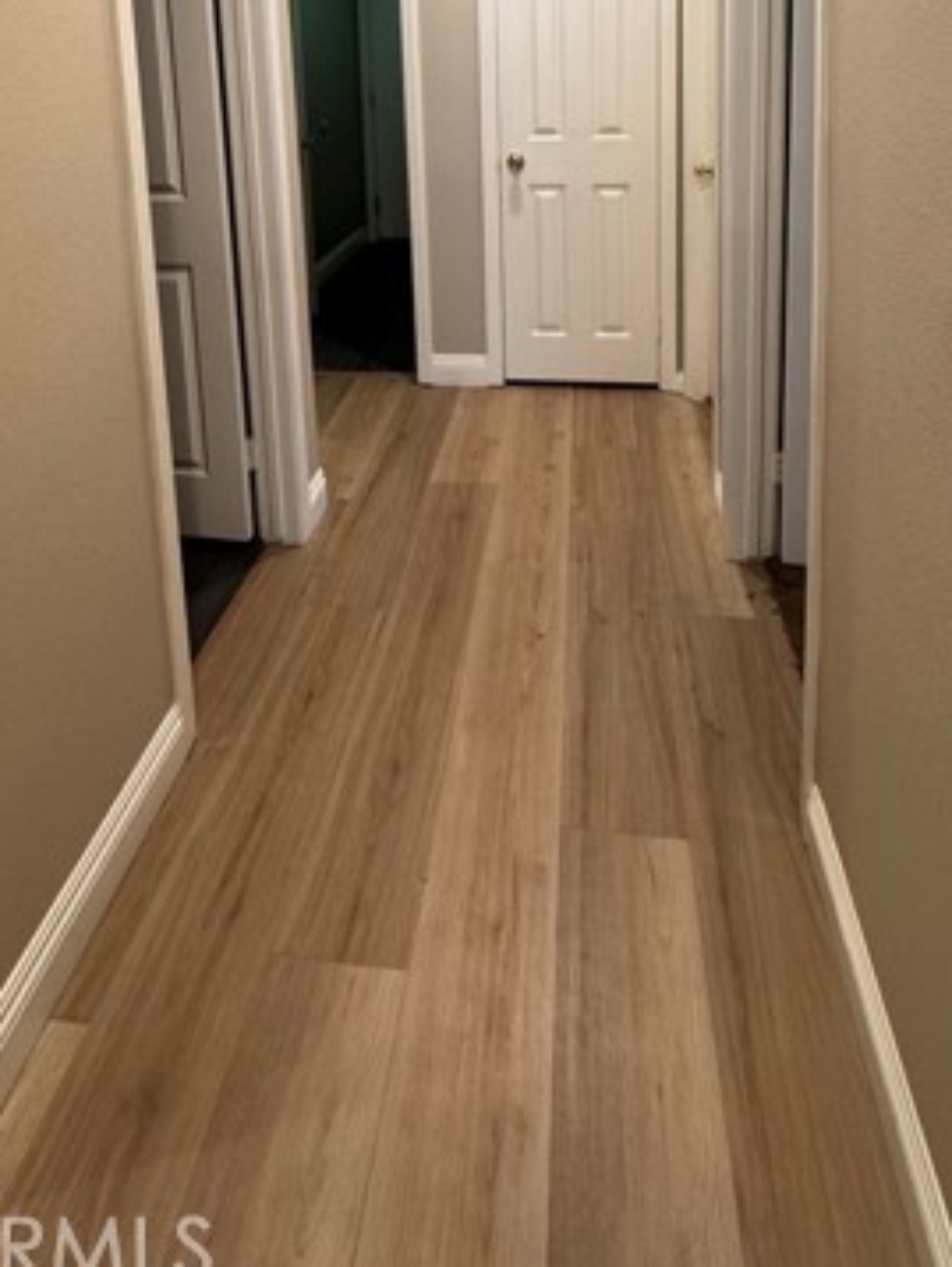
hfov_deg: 54.9
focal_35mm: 25
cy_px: 166
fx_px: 916
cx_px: 442
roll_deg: +2.6
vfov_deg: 60.5
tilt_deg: -9.1
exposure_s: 1/60
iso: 250
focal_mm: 2.22
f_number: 2.2
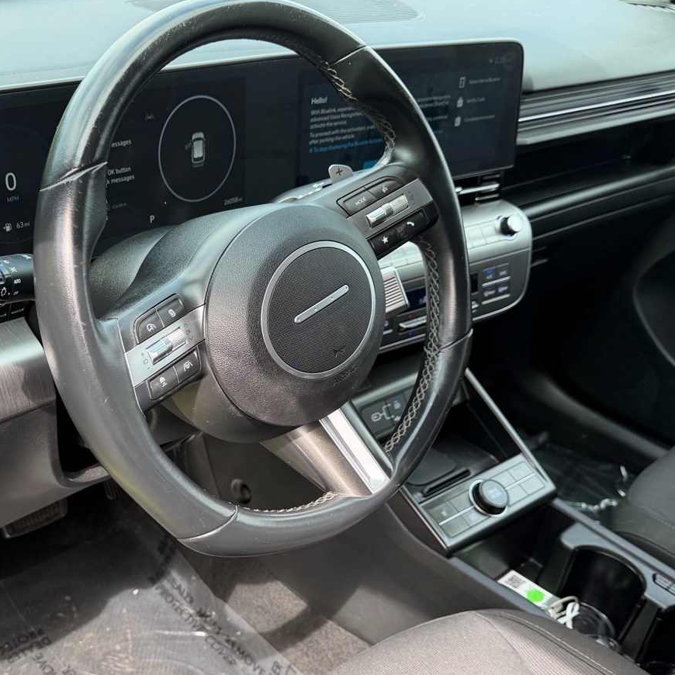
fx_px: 860
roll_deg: -4.2
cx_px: 209
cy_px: 426
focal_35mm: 39
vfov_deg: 42.5
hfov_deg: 42.1
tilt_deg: -29.9
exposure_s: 1/274
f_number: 1.78
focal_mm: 6.76
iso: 80
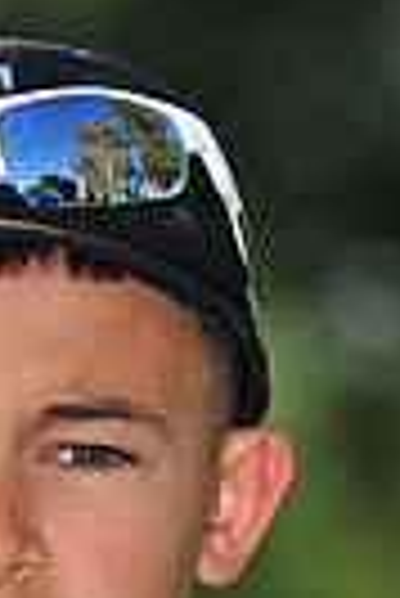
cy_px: 850
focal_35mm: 674
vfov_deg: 3.0
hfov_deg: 2.0
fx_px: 11203
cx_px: -9
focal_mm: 155
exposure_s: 1/640
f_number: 5
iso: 200
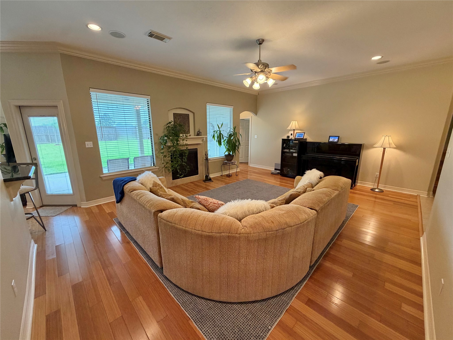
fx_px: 183
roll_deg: +0.7
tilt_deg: -12.3
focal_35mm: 14
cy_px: 170
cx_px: 226
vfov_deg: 85.7
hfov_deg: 102.1
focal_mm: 2.22
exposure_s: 1/60
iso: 250
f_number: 2.2
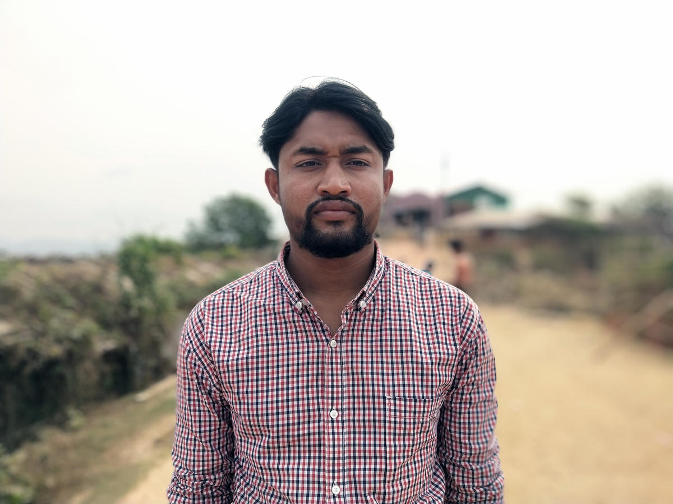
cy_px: 252
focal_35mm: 30
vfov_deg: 46.8
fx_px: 583
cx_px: 336
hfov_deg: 60.0
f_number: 0.95
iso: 76
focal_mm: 3.95
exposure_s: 1/1454
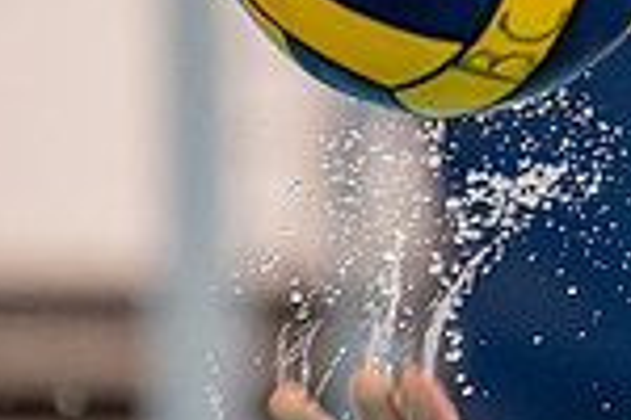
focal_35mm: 1560
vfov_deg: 0.9
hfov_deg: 1.3
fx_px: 27341
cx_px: 1007
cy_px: 339
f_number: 4
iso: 14400
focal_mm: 280
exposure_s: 1/1000
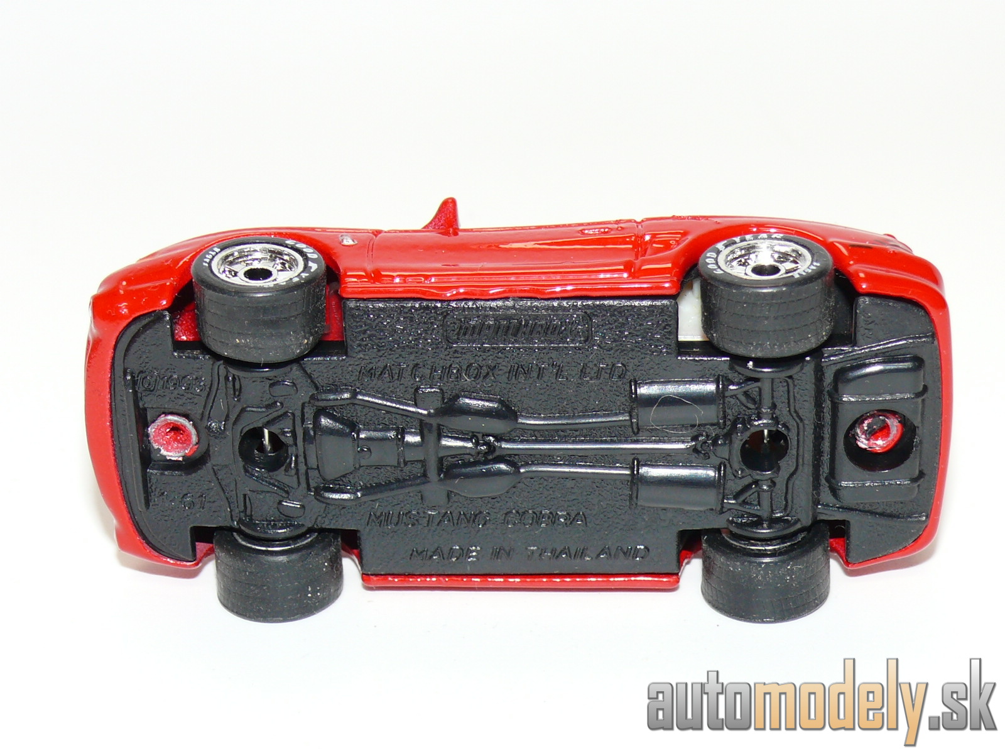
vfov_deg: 14.4
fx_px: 2990
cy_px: 377
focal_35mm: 103
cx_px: 502
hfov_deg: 19.1
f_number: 4
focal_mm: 13.5
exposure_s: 1/30
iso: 100
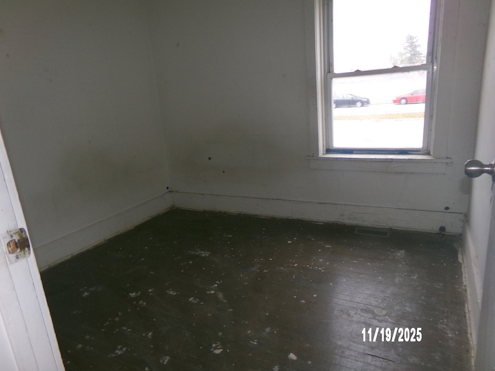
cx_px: 250
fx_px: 357
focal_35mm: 25
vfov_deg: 54.9
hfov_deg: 69.4
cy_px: 184
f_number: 3.7
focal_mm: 4.3
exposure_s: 1/34
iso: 200
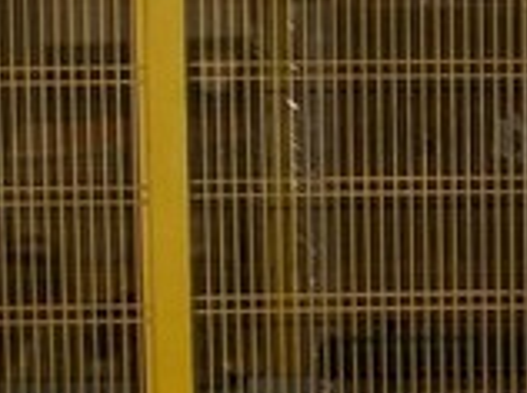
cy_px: 420
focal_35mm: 130
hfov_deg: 14.6
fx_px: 1976
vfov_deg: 11.2
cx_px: 650
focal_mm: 5.7
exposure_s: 1/30
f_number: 2.9
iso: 80
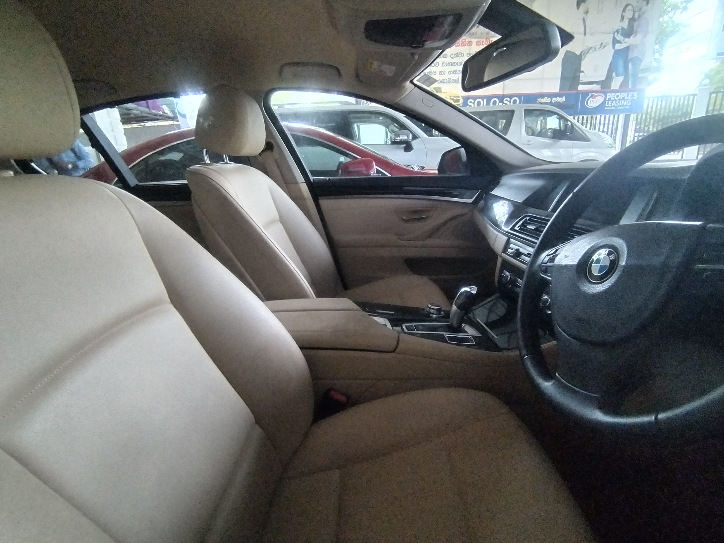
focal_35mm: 17
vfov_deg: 74.7
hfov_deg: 91.0
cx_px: 362
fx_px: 356
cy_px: 272
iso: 326
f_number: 2.2
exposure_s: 1/25
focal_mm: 1.42
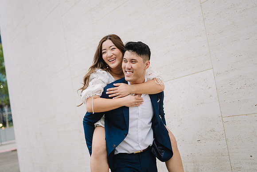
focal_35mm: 50
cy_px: 86
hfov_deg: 39.6
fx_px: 357
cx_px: 128
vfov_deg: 27.0
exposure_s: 1/320
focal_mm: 50
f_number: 1.8
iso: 500
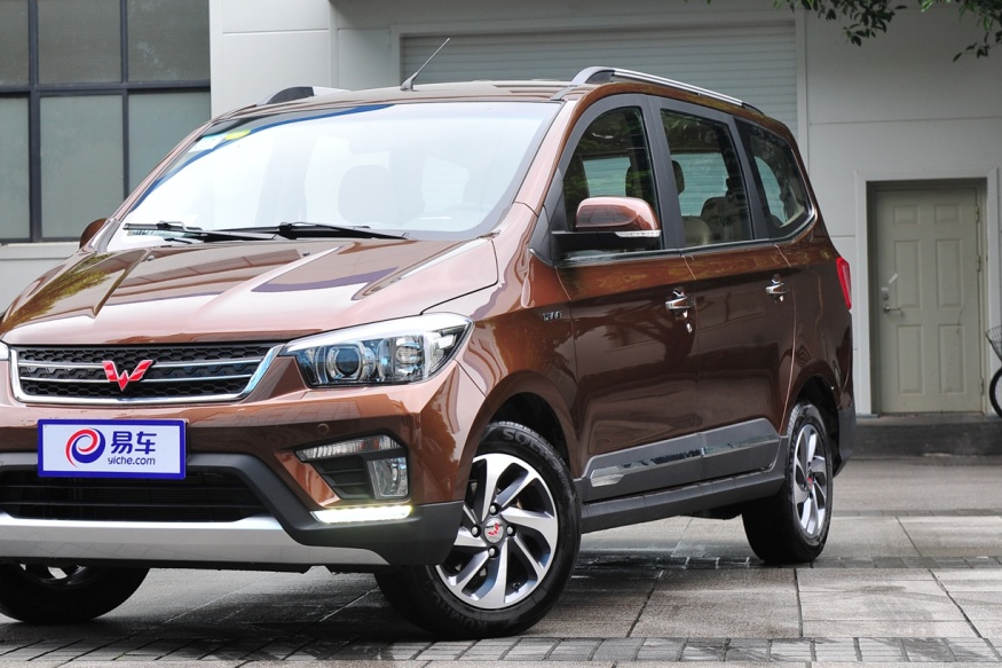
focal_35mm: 96
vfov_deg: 14.2
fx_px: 2671
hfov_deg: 21.2
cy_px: 273
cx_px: 379
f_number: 7.1
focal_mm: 70
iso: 500
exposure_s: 1/80
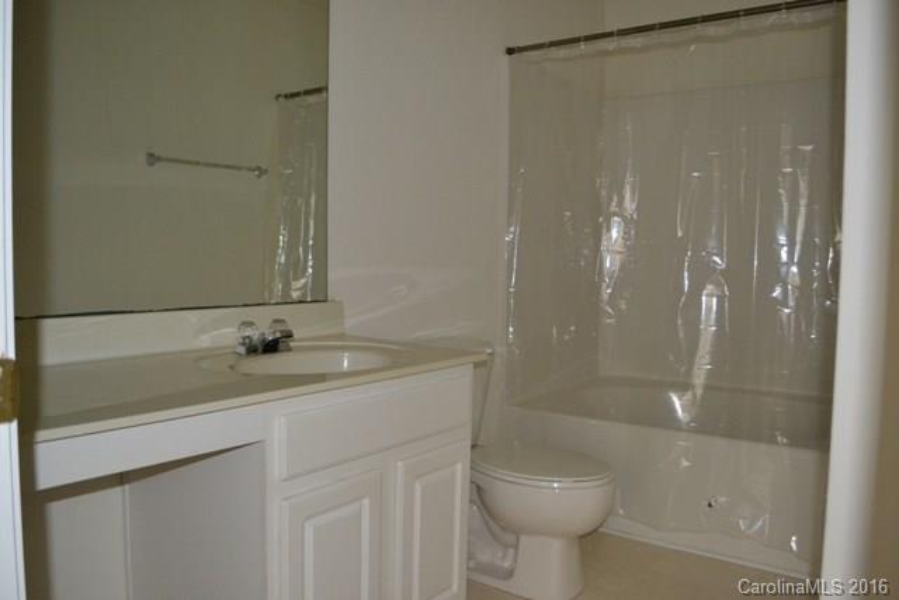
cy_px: 300
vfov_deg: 48.0
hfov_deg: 67.4
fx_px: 674
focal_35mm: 27
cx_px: 450
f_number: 3.5
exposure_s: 1/60
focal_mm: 18
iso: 2200
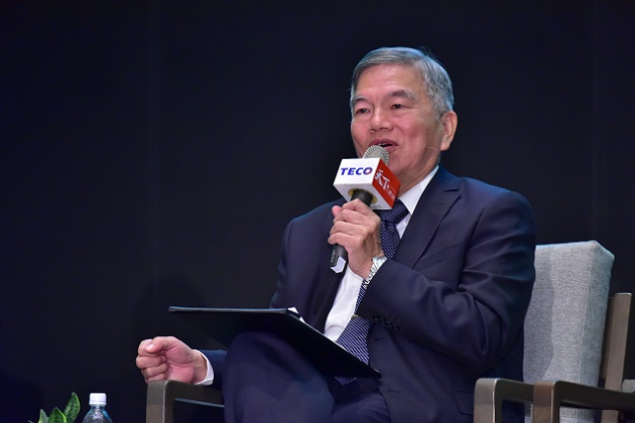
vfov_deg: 6.9
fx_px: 3528
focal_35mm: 200
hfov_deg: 10.3
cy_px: 212
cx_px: 318
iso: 3200
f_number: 4.5
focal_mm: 200
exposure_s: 1/160
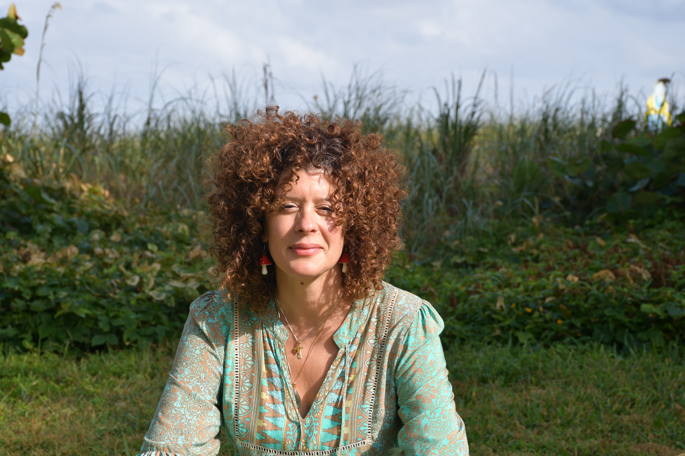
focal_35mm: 90
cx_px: 342
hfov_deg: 22.6
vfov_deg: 15.2
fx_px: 1712
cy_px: 228
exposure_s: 1/250
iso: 125
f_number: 8
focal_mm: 60
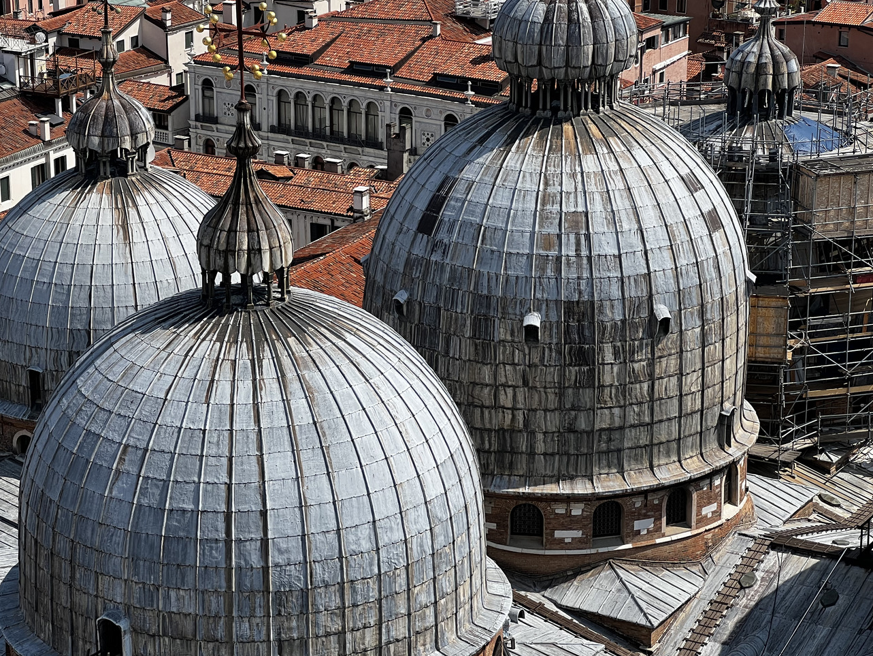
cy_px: 386
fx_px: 2422
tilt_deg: -18.4
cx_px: 331
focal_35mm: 96
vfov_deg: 15.4
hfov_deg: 20.4
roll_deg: +1.2
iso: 32
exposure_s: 1/774
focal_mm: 9
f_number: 2.8
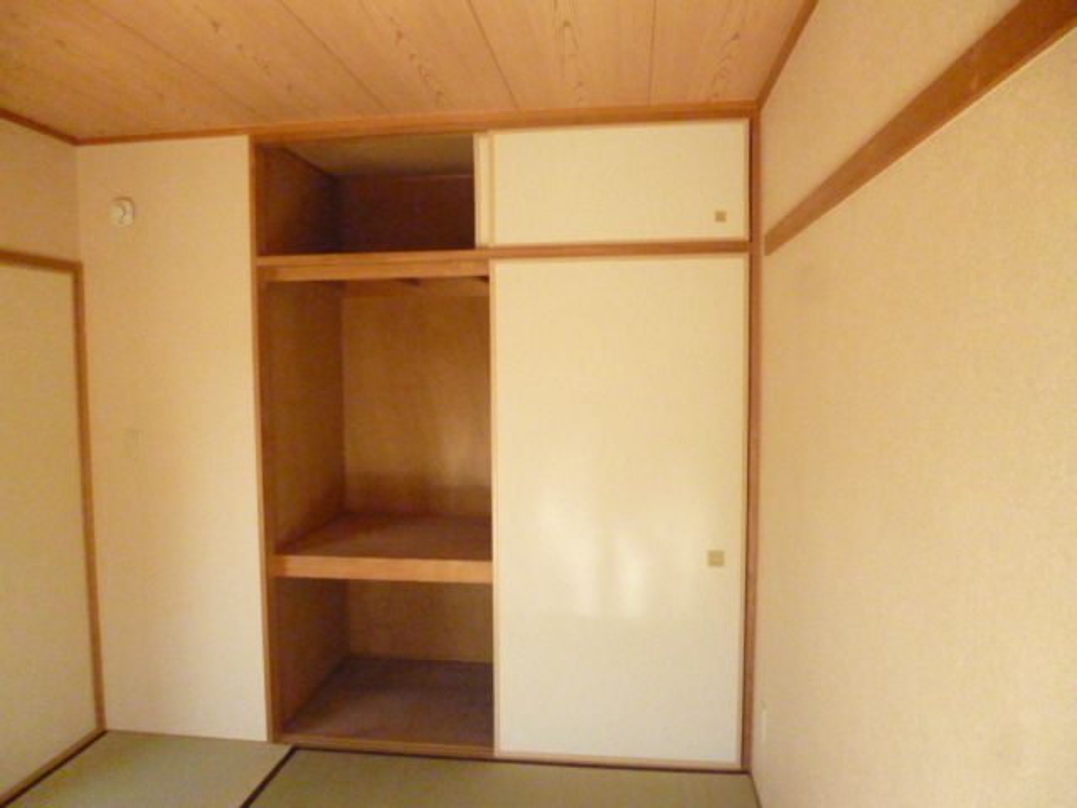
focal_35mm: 24
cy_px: 404
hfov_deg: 71.6
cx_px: 538
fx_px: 747
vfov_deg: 56.8
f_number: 9
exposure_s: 1/160
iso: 1600
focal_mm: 4.3
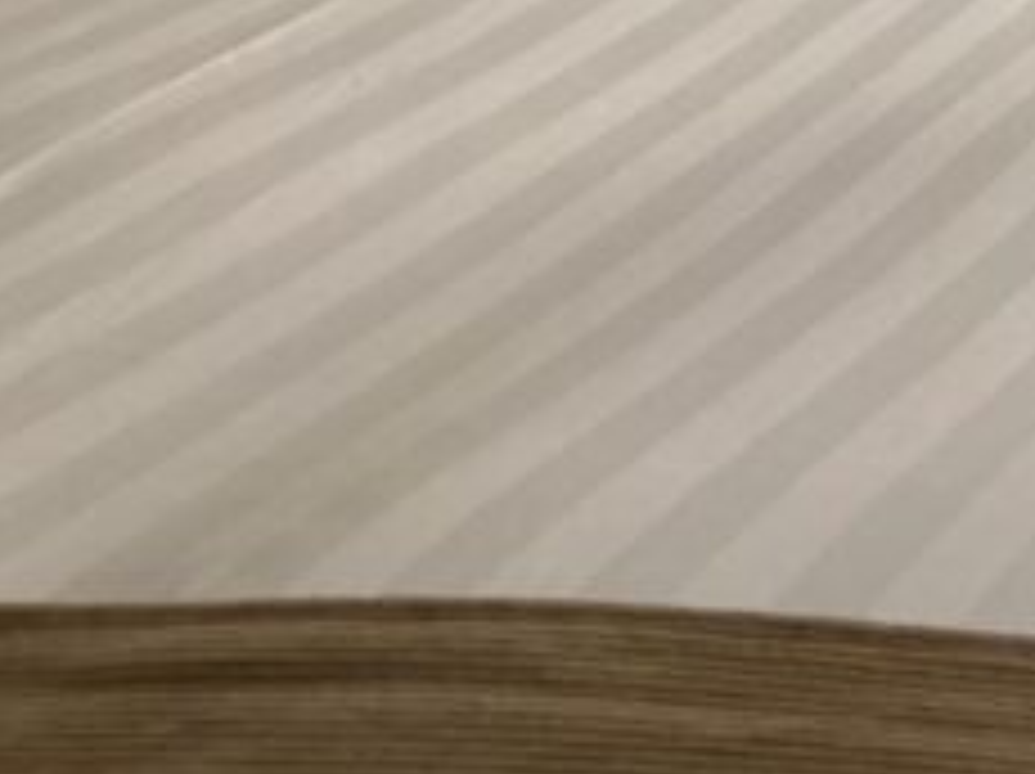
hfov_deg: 13.5
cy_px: -616
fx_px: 3465
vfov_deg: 11.8
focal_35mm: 116
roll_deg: -0.6
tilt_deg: -6.3
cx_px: 2290
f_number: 1.5
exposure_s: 1/50
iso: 160
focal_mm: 5.7
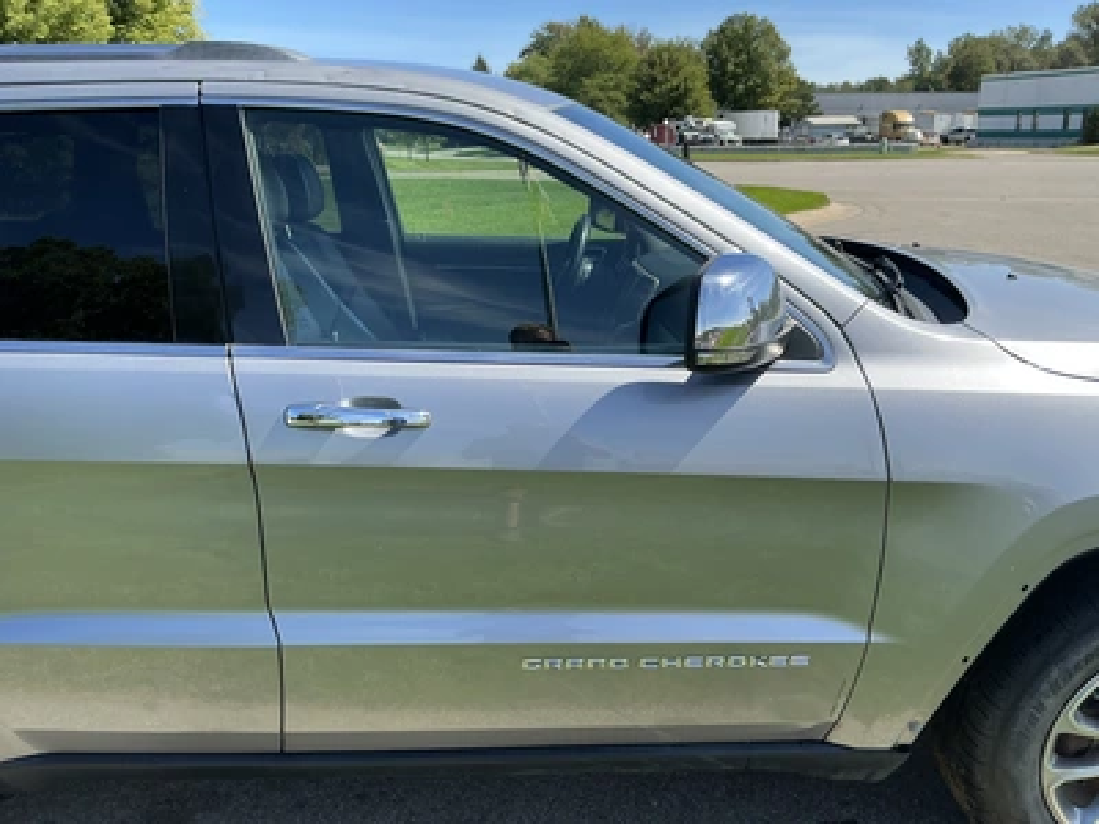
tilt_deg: -15.6
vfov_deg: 49.7
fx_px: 889
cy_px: 412
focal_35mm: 28
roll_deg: +1.6
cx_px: 550
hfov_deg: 63.4
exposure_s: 1/883
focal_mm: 3
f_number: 1.8
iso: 25
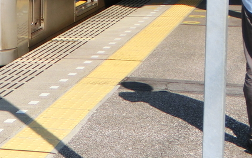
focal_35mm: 140
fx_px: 962
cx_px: -34
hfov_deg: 14.5
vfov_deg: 9.1
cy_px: -85
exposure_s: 1/640
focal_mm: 8.29
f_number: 4.2
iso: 80
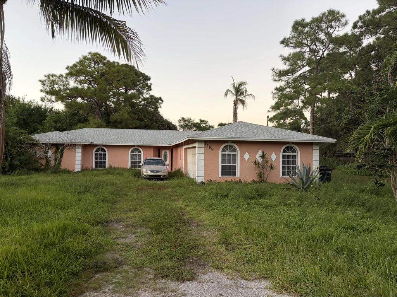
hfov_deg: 67.3
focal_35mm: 26
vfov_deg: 53.1
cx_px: 198
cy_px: 148
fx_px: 298
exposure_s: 1/121
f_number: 1.6
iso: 125
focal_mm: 5.96
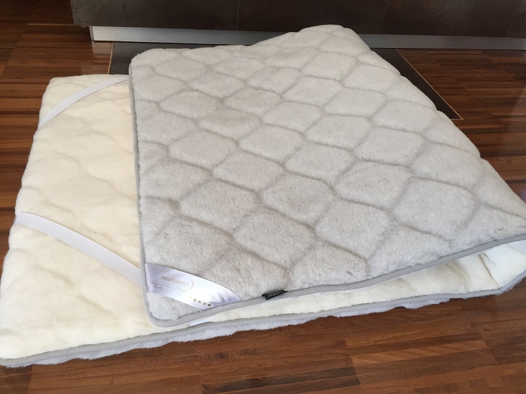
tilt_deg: -41.8
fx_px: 441
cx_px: 263
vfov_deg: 48.2
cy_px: 197
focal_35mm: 29
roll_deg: -8.3
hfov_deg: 61.7
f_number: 2.2
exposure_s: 1/33
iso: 32
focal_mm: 4.15
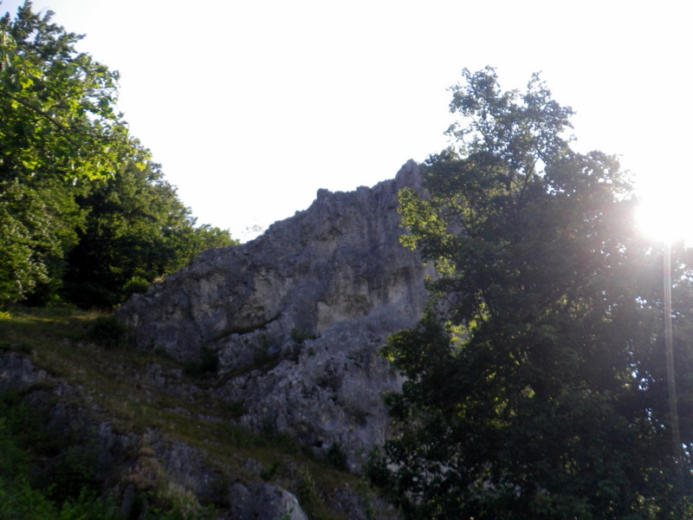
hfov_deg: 52.6
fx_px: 701
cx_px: 346
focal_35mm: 35
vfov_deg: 40.7
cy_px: 260
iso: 80
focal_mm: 6.2
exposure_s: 1/400
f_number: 3.8
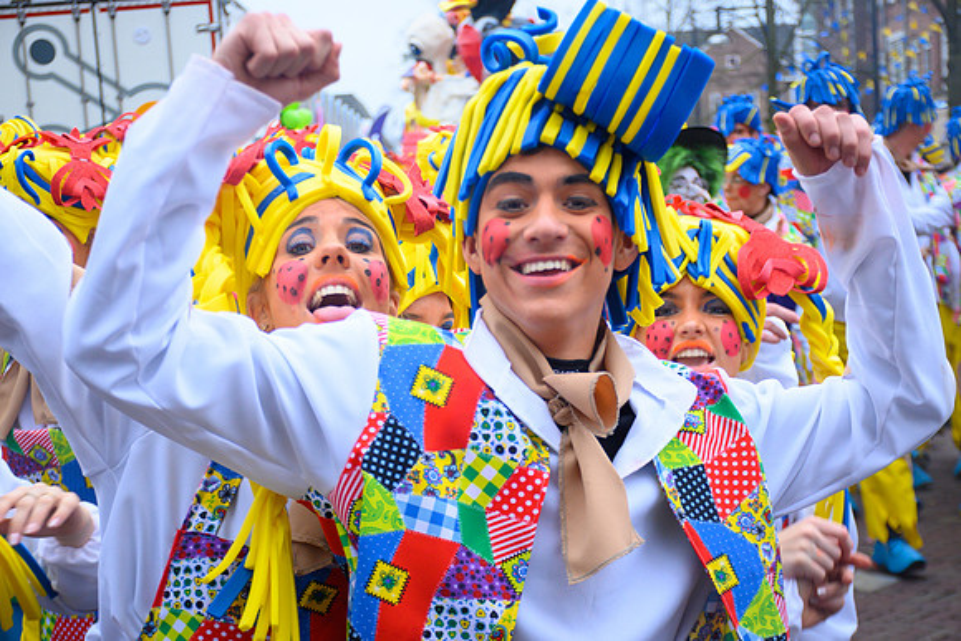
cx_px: 480
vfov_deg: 17.5
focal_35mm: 78
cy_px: 320
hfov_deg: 26.0
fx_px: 2083
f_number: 5
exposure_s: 1/320
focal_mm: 52
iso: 400
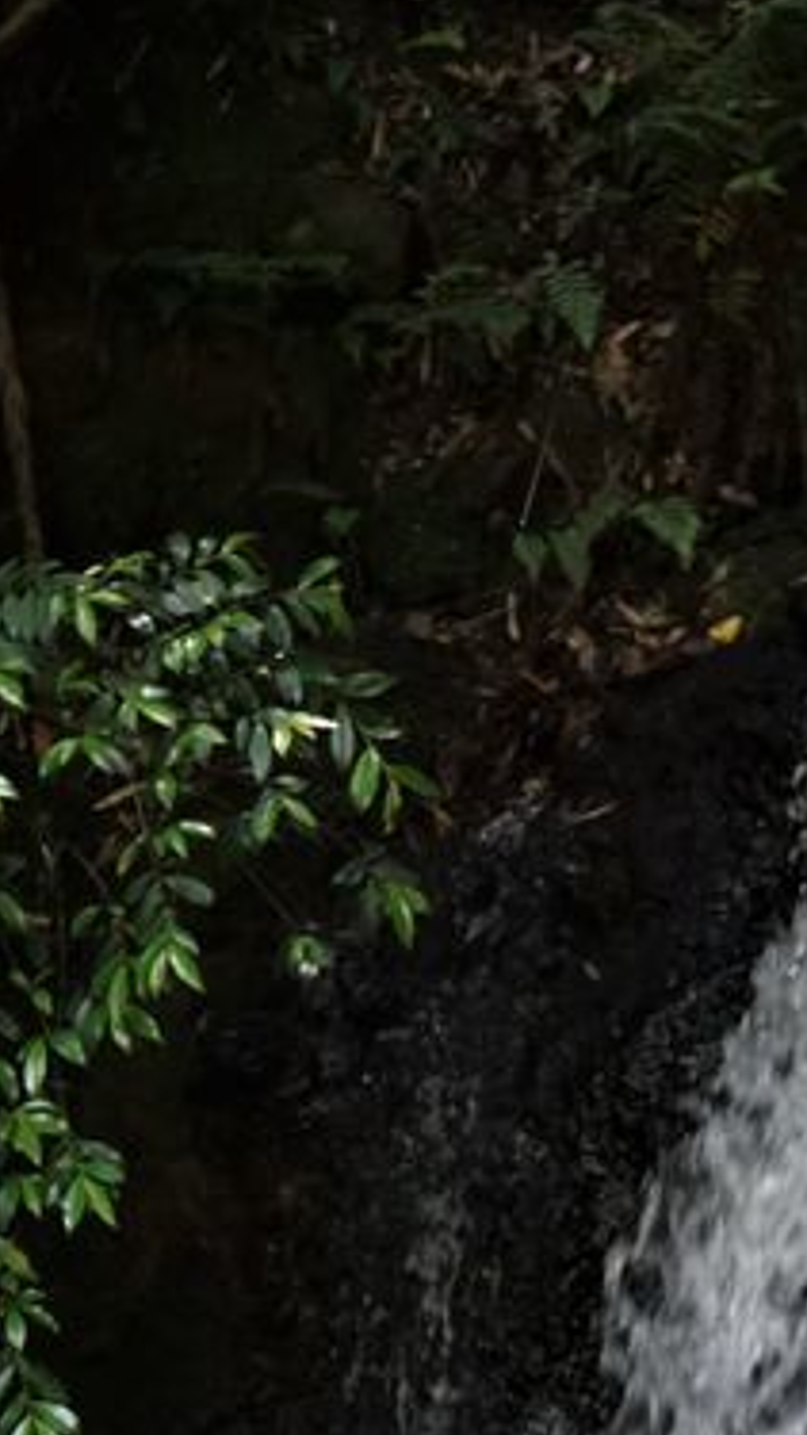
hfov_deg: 7.7
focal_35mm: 156
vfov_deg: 13.2
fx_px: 5921
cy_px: 1990
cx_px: 1002
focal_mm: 31
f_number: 5
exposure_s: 1/160
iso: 1250
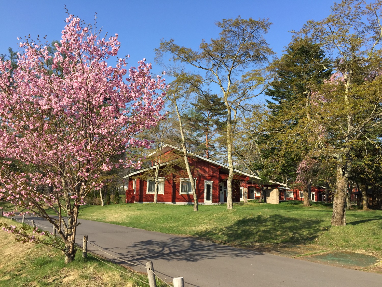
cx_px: 191
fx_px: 320
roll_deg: -0.8
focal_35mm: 29
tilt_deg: +9.0
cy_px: 144
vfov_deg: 48.2
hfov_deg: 61.7
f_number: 2.2
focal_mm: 4.15
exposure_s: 1/1068
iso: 32
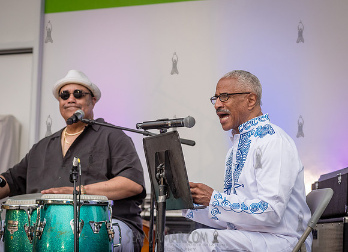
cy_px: 108
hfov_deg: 14.7
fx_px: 1345
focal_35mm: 136
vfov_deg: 10.7
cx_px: 216
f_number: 4.5
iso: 1000
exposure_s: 1/800
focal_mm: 112
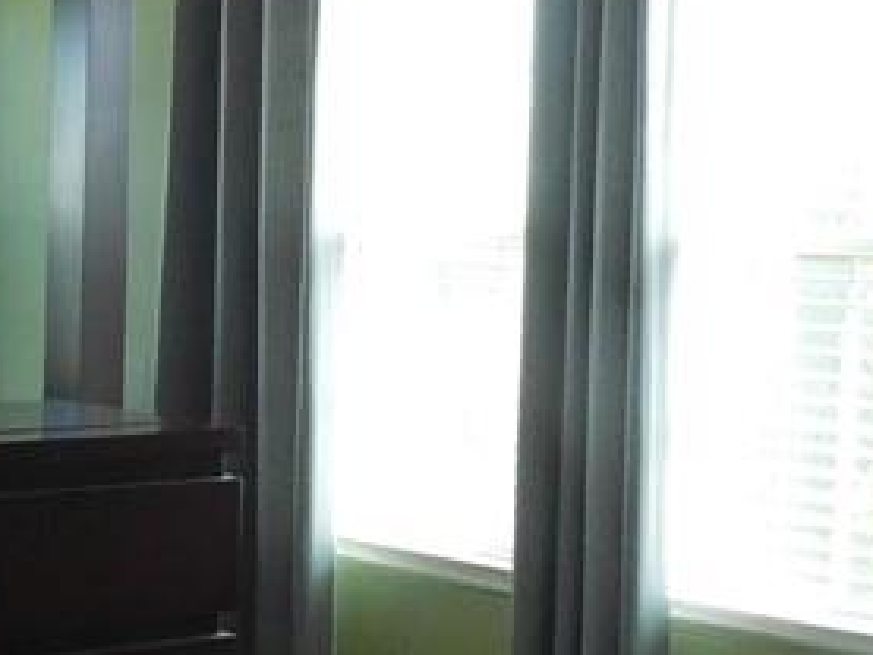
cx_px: -142
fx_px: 2145
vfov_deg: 17.4
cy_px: 359
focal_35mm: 85
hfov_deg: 21.5
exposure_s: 1/160
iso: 400
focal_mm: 4
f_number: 3
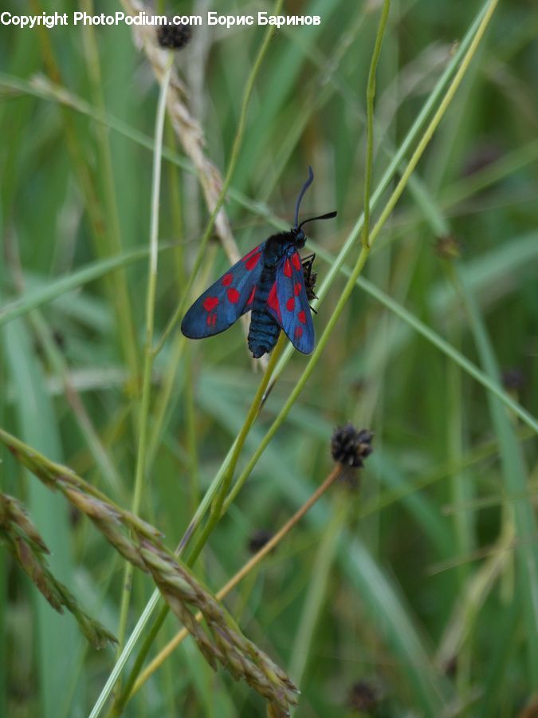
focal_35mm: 250
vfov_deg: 7.9
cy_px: 359
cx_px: 269
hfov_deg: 5.9
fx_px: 5181
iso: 80
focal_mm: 45
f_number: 5.8
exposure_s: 1/125
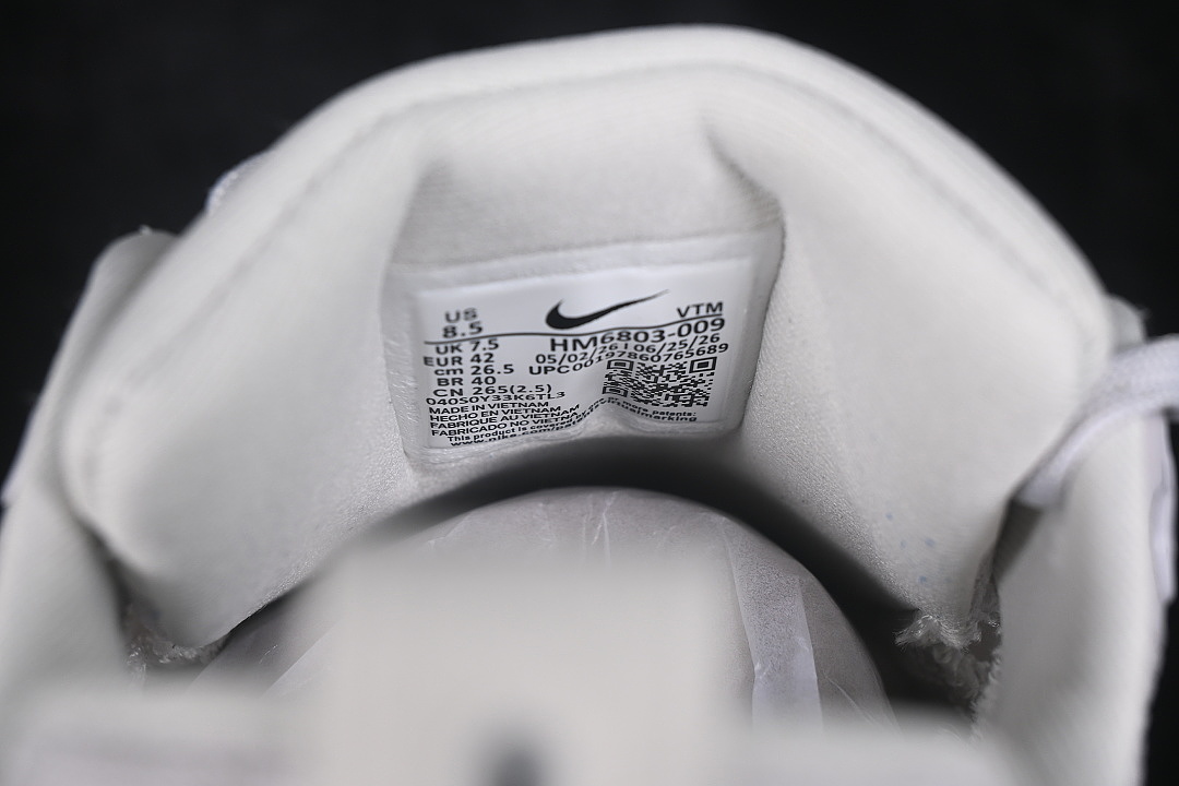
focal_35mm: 75
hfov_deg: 27.0
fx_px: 2456
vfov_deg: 18.2
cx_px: 590
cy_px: 393
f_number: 7.1
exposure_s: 1/80
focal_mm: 50
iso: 160
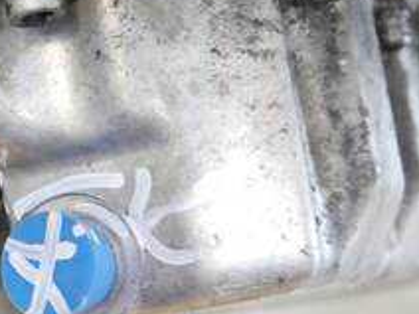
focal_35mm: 95
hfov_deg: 20.4
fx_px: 1150
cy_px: 73
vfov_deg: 15.5
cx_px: 73
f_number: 4.3
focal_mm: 21
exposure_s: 1/30
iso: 3200
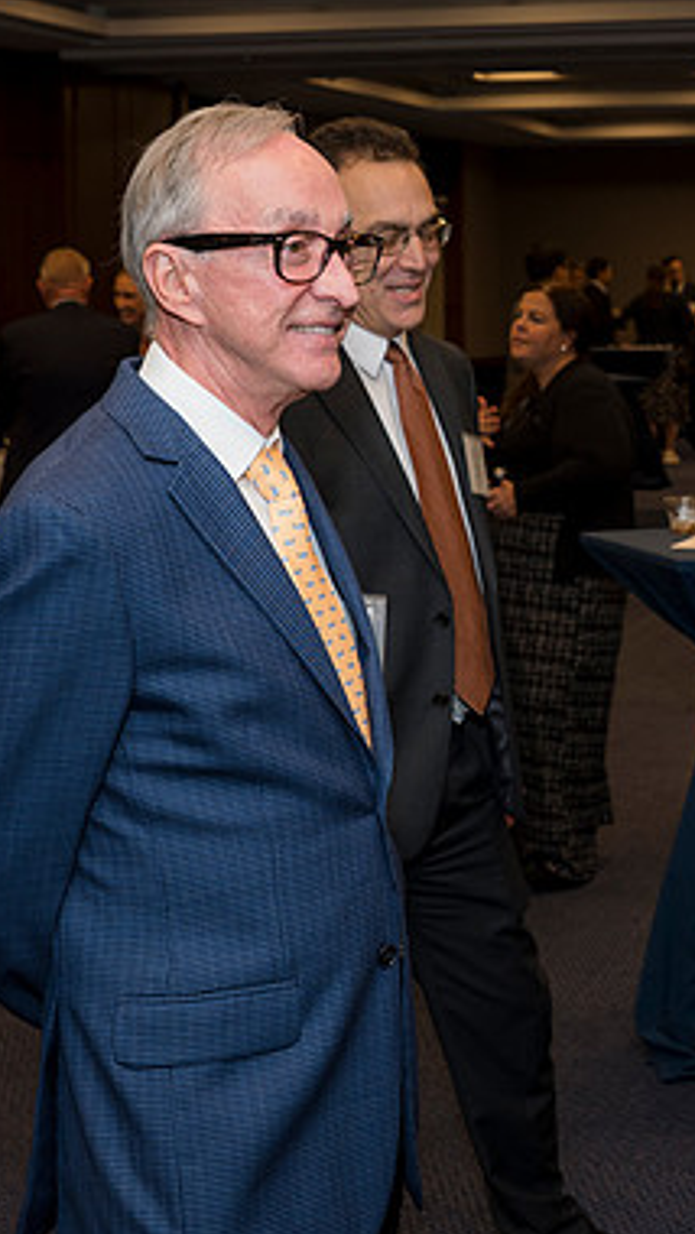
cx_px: 585
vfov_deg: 37.2
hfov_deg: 21.1
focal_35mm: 56
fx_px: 1833
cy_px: 625
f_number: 5
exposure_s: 1/125
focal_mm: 35
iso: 800
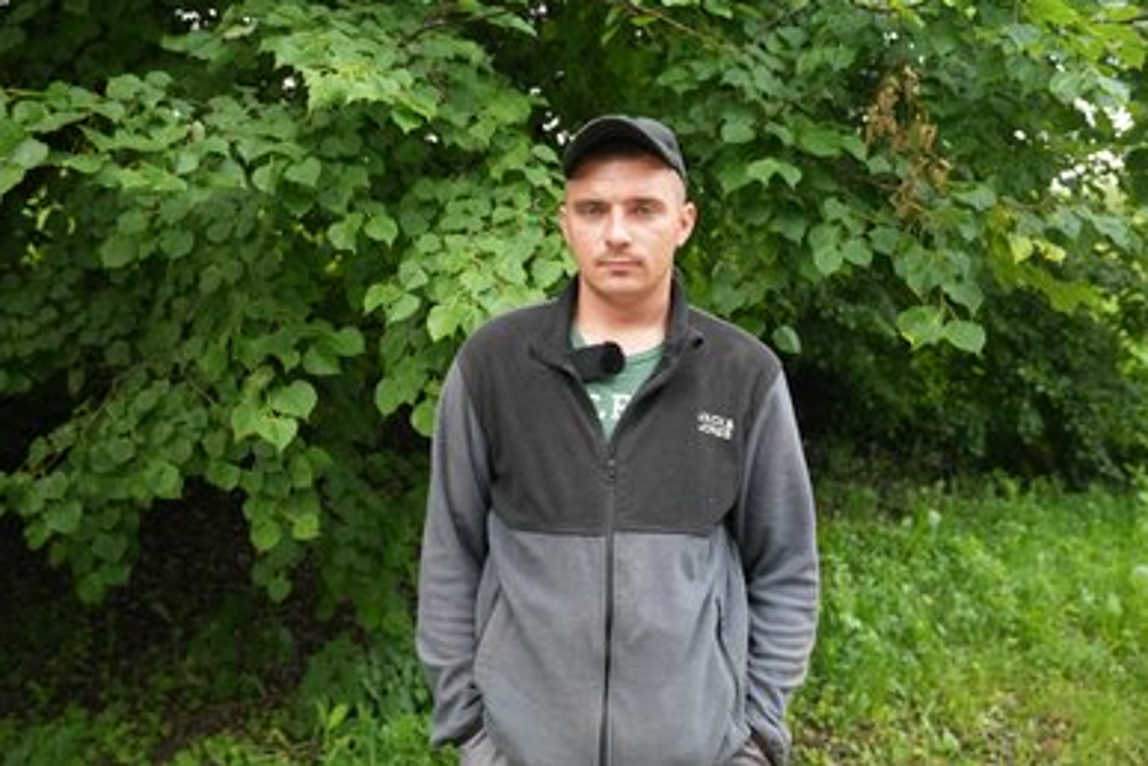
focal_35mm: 31
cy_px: 373
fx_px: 988
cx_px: 590
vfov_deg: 42.3
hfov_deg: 60.3
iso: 3200
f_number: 4
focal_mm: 30
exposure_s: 1/100
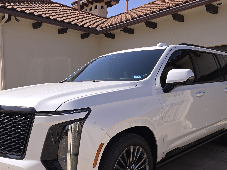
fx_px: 236
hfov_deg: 51.4
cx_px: 115
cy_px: 122
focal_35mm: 36
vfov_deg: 38.9
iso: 12
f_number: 1.7
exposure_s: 1/594
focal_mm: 6.3
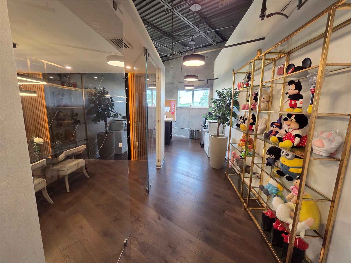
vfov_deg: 89.9
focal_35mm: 13
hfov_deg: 106.2
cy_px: 132
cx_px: 176
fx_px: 132
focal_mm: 2.2
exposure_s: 1/60
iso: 500
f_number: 2.2
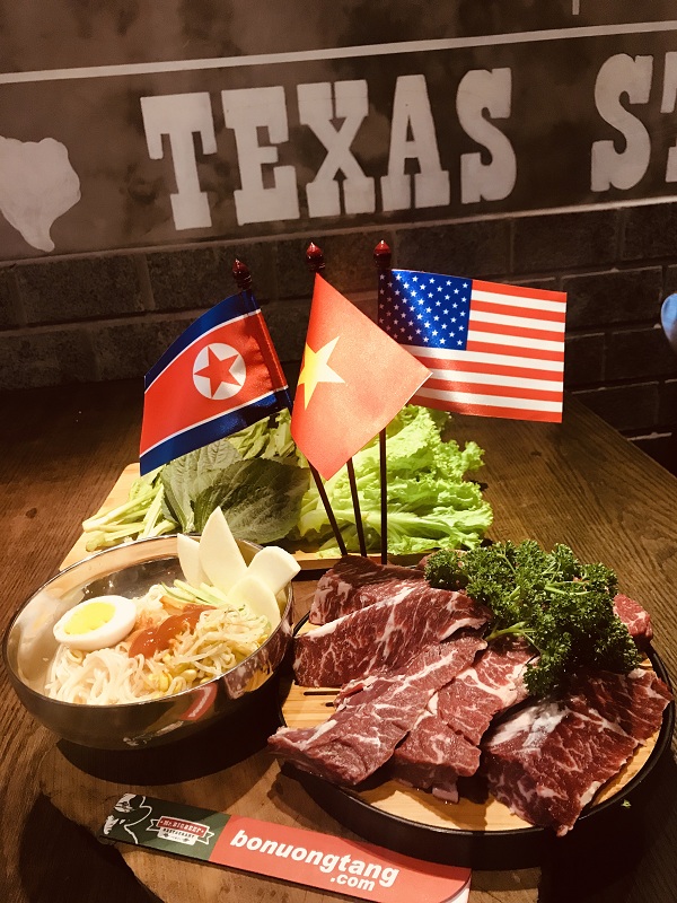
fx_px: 730
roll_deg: +5.0
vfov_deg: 63.4
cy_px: 452
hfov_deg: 49.7
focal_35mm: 28
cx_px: 338
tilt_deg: -23.3
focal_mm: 3.99
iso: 80
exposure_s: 1/17
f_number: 1.8
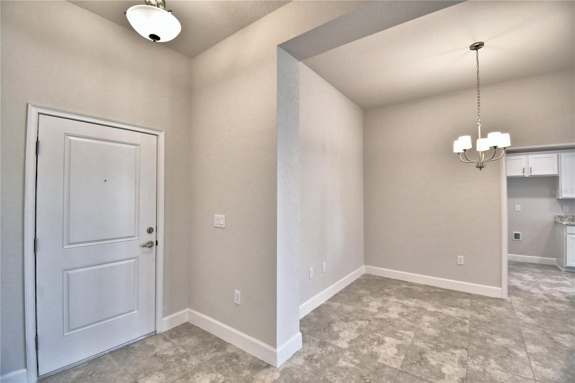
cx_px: 288
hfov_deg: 100.4
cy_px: 192
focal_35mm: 15
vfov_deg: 77.3
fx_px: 240
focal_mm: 10
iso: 400
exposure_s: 1/60
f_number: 4.5
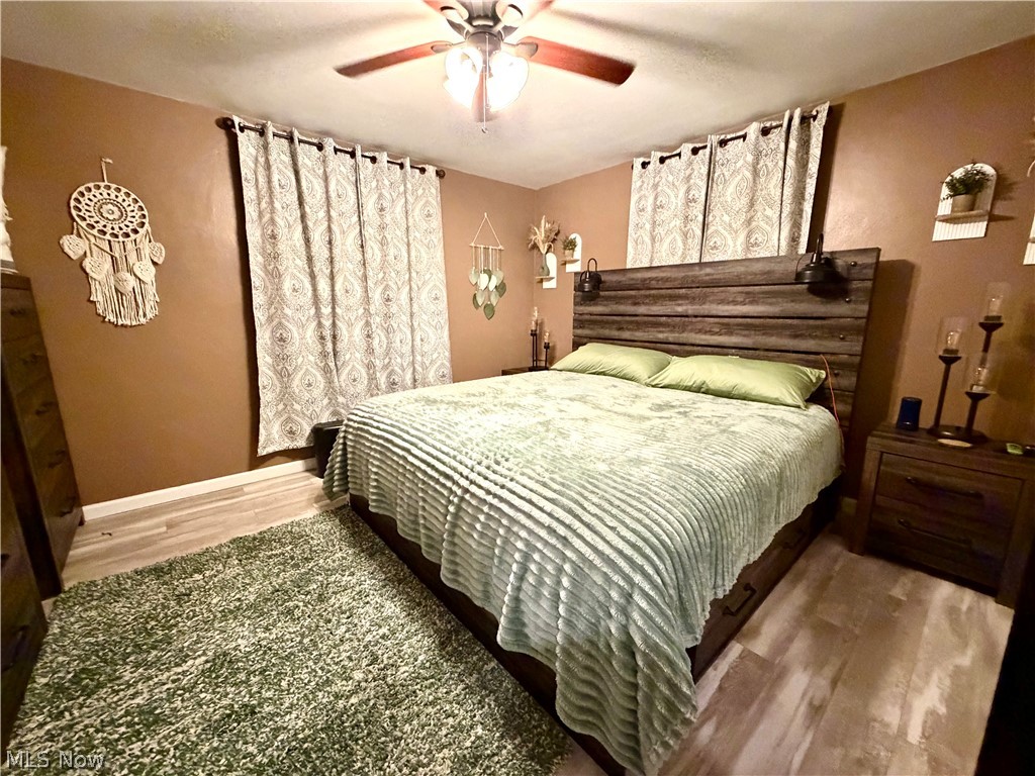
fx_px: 419
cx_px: 518
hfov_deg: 102.1
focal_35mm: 14
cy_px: 388
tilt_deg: -11.7
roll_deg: +0.5
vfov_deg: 85.7
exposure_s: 1/60
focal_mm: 2.22
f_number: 2.2
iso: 1250
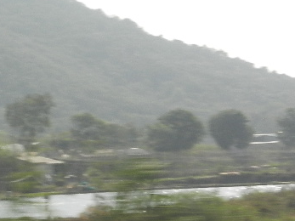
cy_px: 123
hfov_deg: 11.0
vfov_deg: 8.4
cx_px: -59
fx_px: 1508
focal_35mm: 177
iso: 200
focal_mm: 10.9
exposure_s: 1/125
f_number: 4.5
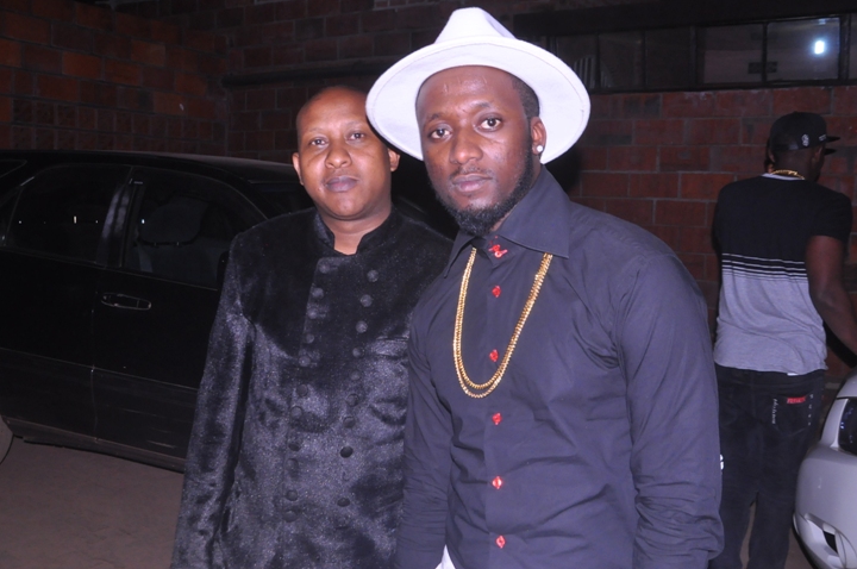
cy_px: 264
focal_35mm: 40
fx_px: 951
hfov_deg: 48.5
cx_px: 452
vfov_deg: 33.3
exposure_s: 1/60
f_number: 5.6
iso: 1000
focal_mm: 24
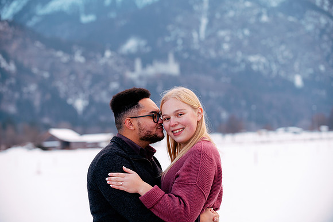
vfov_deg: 13.9
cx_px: 166
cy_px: 111
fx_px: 906
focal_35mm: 98
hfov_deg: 20.8
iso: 250
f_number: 4.5
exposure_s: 1/320
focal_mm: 98
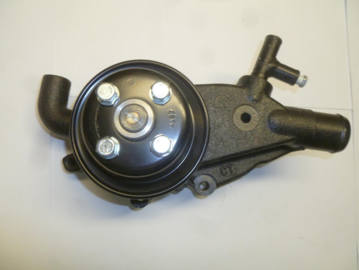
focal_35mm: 28
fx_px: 290
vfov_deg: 49.7
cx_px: 180
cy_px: 135
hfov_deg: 63.4
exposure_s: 1/30
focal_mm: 5
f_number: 3.3
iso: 200
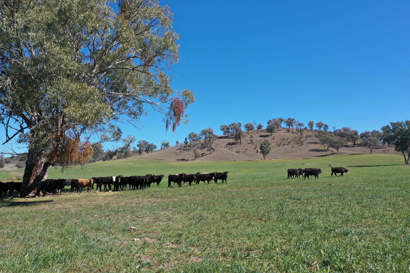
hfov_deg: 65.5
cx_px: 205
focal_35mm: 28
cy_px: 136
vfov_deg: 46.4
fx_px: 319
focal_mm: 10.26
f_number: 5.6
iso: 100
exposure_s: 1/320
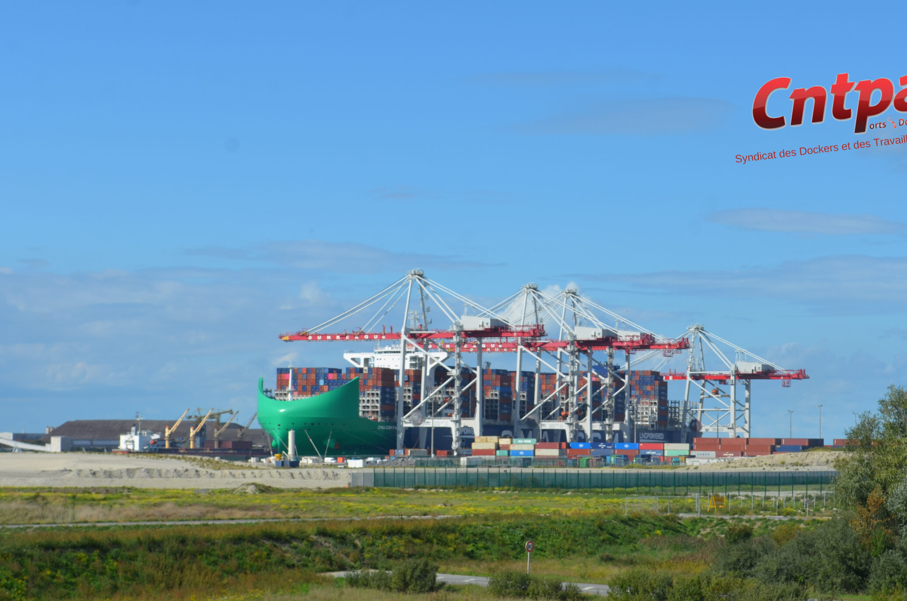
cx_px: 475
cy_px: 363
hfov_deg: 20.1
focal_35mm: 102
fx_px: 2555
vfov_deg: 13.4
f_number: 9
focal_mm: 55
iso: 100
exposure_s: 1/320
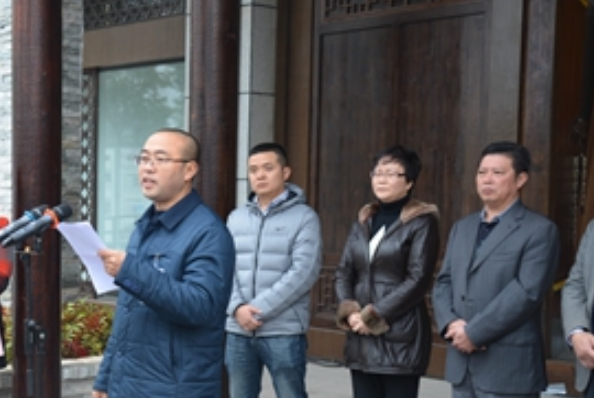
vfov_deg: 18.5
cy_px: 253
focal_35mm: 74
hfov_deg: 26.7
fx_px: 1223
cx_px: 112
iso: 200
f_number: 4.2
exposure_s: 1/30
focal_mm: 40
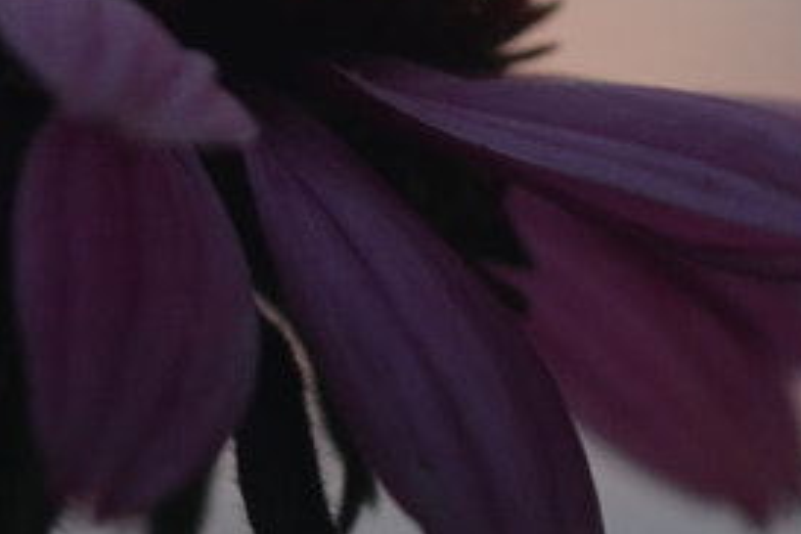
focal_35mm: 483
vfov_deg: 2.8
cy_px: 101
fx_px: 10744
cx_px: 185
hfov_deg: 4.3
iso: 280
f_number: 5.6
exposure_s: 1/125
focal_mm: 55
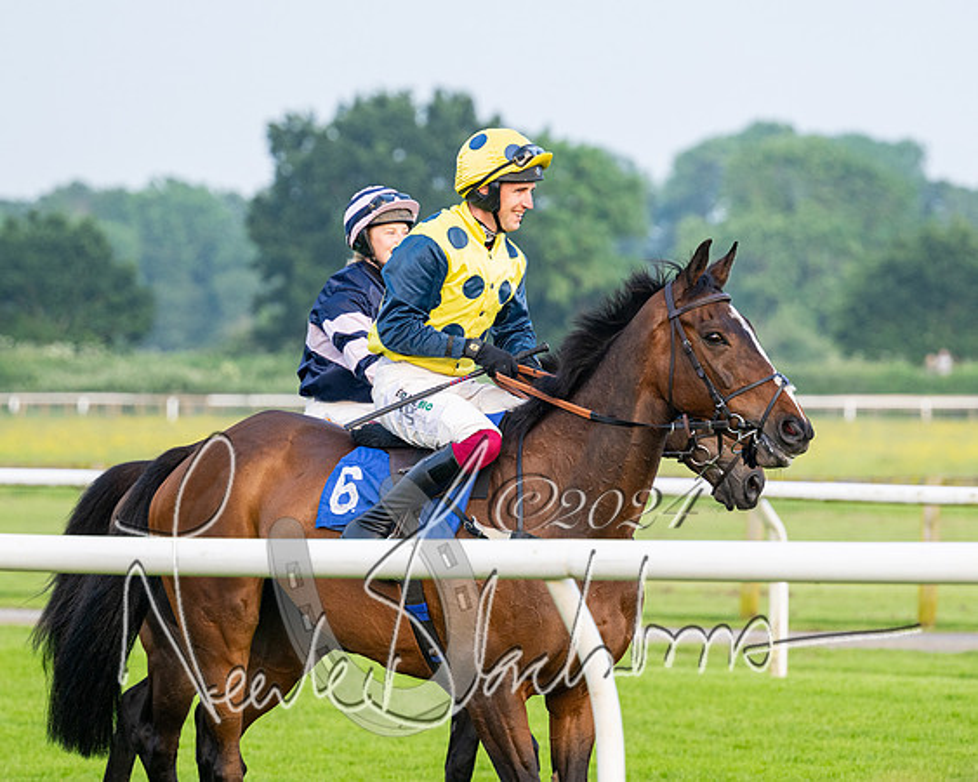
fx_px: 7095
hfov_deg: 7.9
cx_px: 578
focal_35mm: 245
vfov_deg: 6.3
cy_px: 345
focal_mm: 170
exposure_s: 1/800
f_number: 4
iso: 400
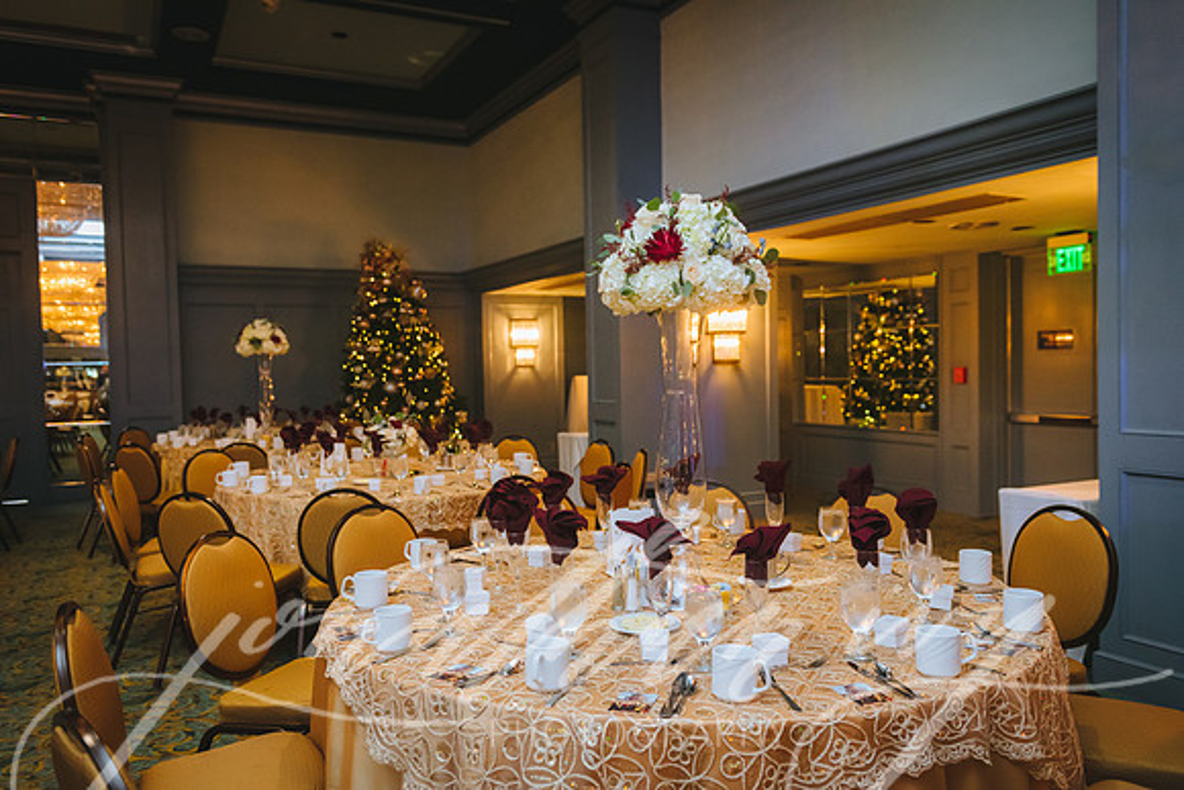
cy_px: 395
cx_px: 592
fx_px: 921
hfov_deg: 65.5
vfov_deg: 46.4
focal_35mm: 28
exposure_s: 1/200
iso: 4000
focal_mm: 28
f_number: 3.5
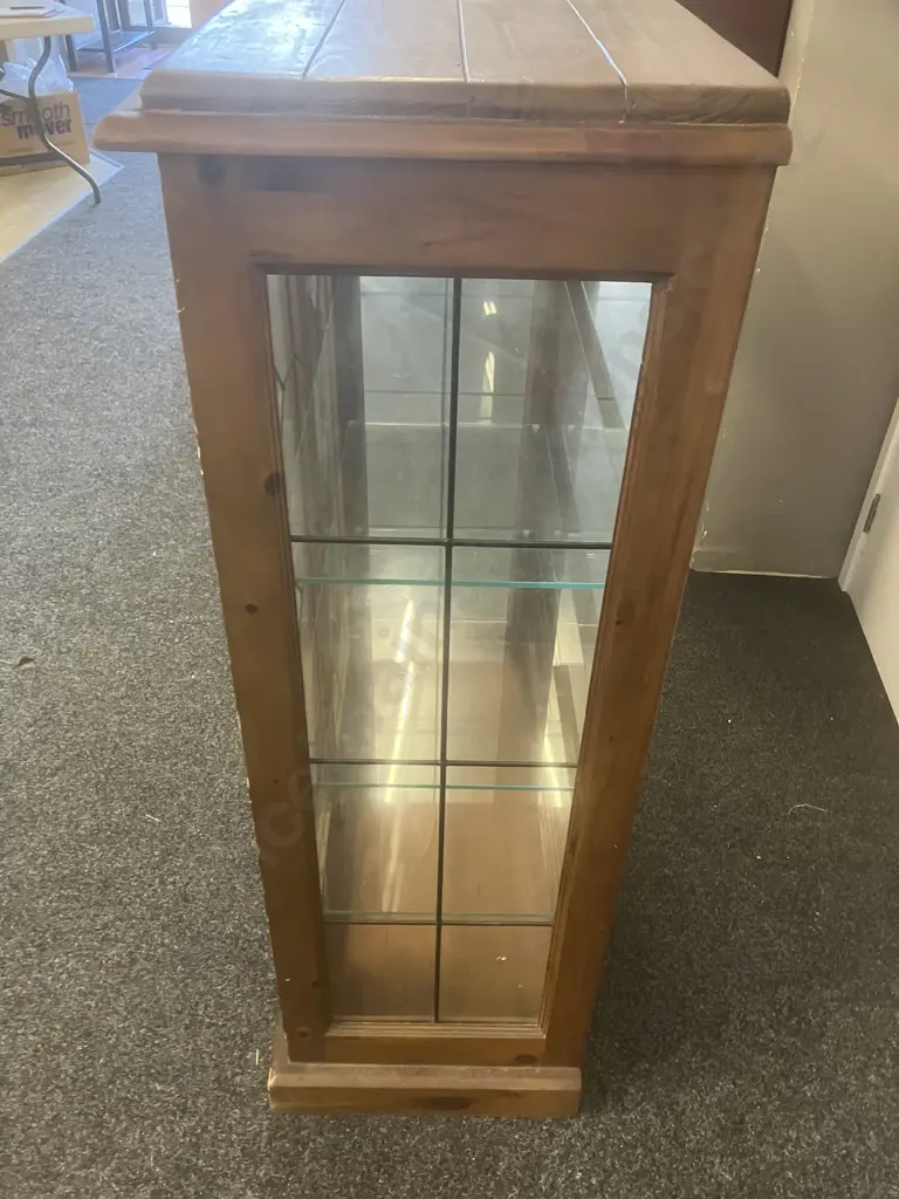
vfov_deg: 63.4
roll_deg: -1.9
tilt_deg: -35.0
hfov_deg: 49.7
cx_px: 450
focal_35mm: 28
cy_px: 600
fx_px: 970
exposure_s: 1/33
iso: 320
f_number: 1.8
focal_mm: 3.99
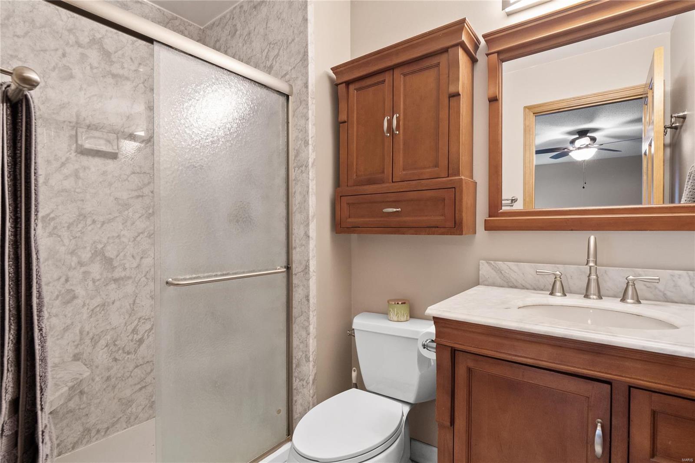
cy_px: 232
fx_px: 309
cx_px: 348
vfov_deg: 73.7
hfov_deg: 96.7
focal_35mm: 16
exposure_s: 1/2.5
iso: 400
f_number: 7.1
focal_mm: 8
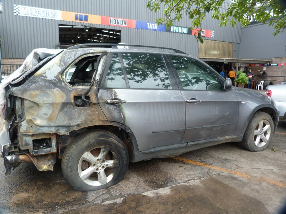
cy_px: 107
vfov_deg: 54.9
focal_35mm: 25
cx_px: 143
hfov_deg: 69.4
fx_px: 207
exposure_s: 1/60
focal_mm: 4.5
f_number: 2.8
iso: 125
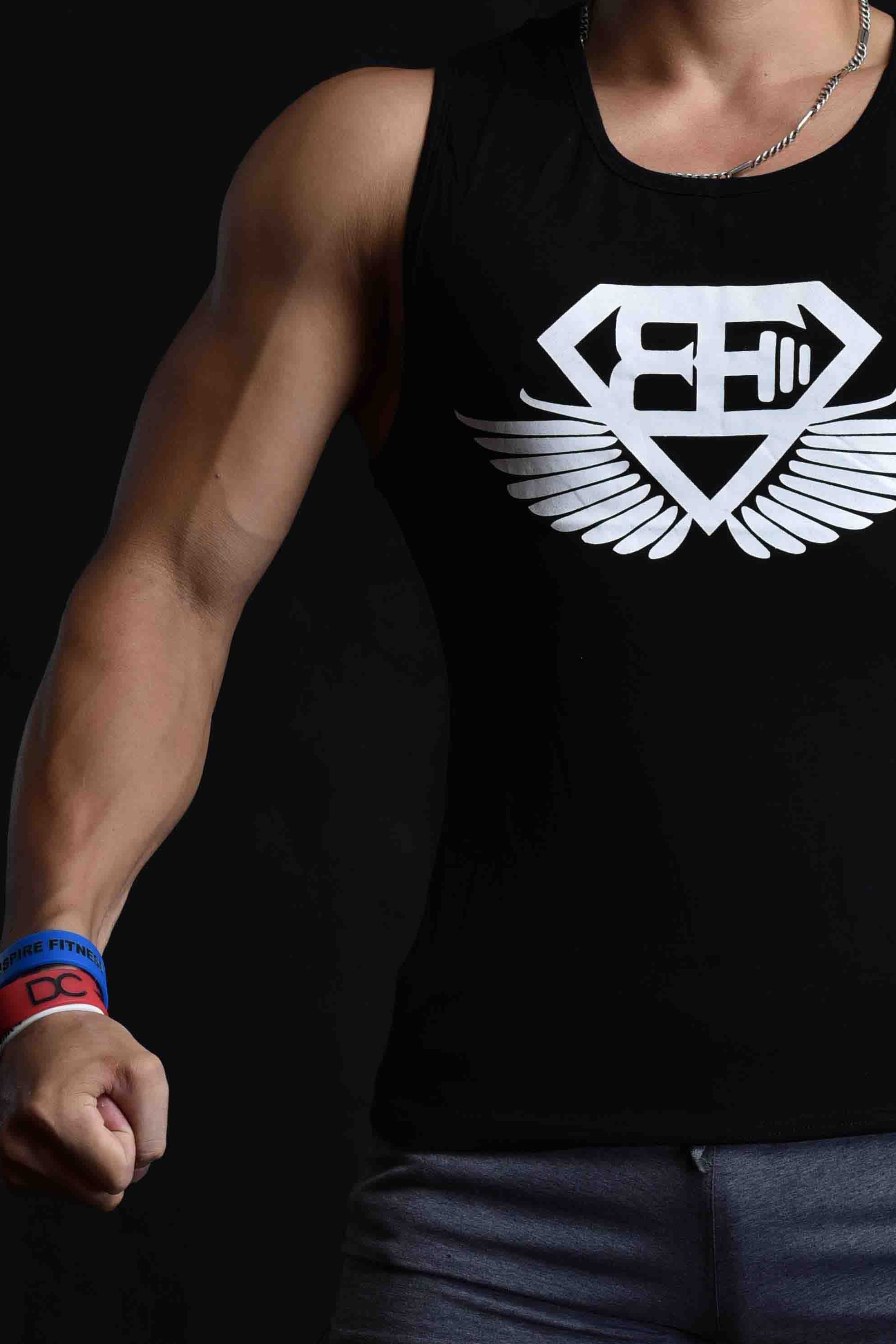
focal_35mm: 223
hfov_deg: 6.2
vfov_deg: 9.2
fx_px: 8326
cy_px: 538
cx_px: 752
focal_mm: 110
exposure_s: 1/200
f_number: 10
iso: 160
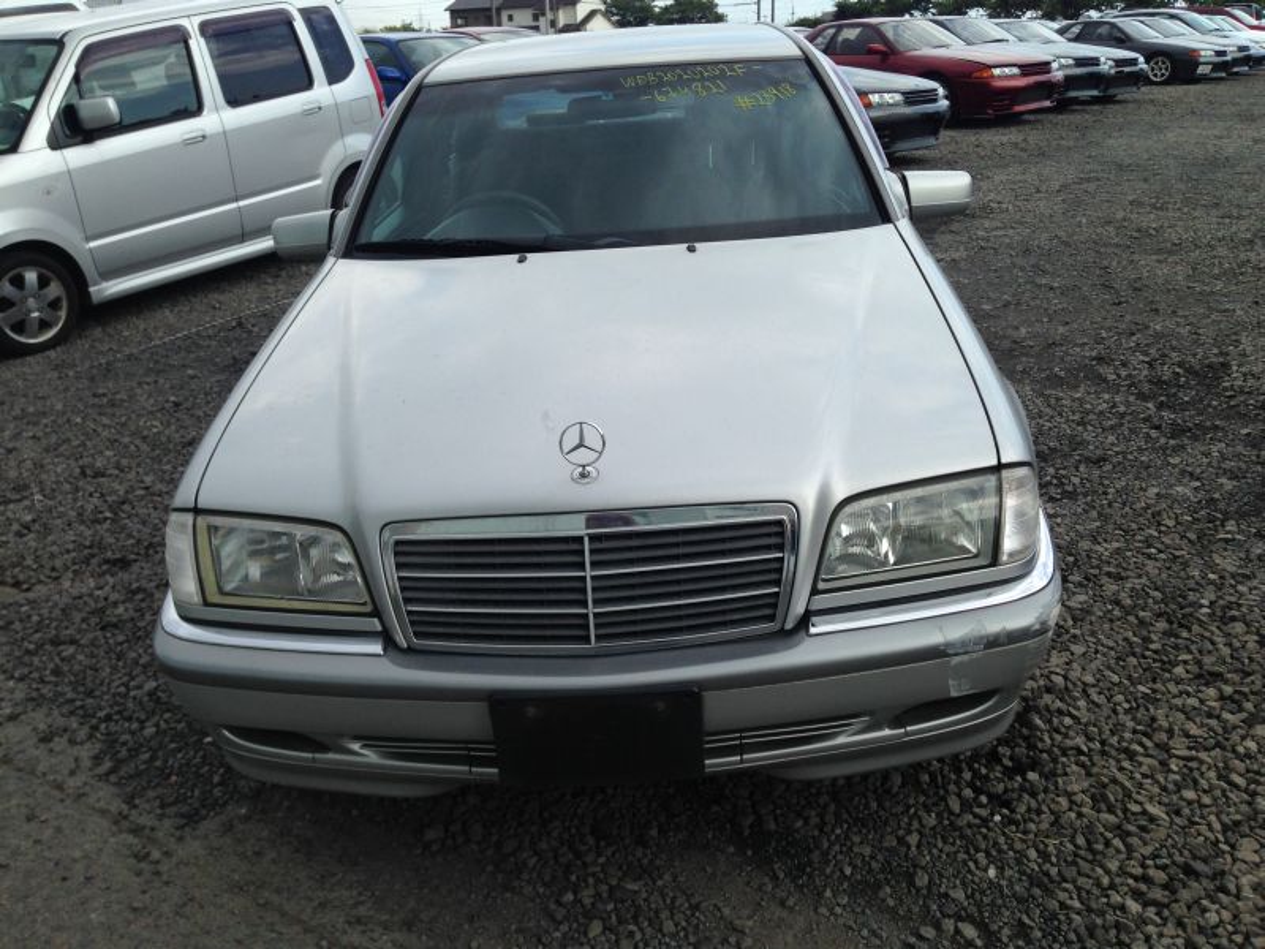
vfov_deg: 42.9
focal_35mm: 33
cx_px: 632
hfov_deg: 55.4
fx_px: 1206
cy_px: 474
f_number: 2.4
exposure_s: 1/834
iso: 50
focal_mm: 4.12
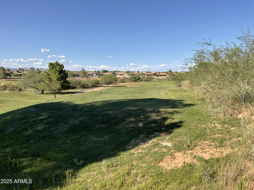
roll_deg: -0.9
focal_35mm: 29
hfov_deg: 61.7
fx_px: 213
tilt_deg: -4.7
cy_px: 95
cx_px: 127
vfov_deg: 48.2
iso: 16
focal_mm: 3
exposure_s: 1/1626
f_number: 1.8
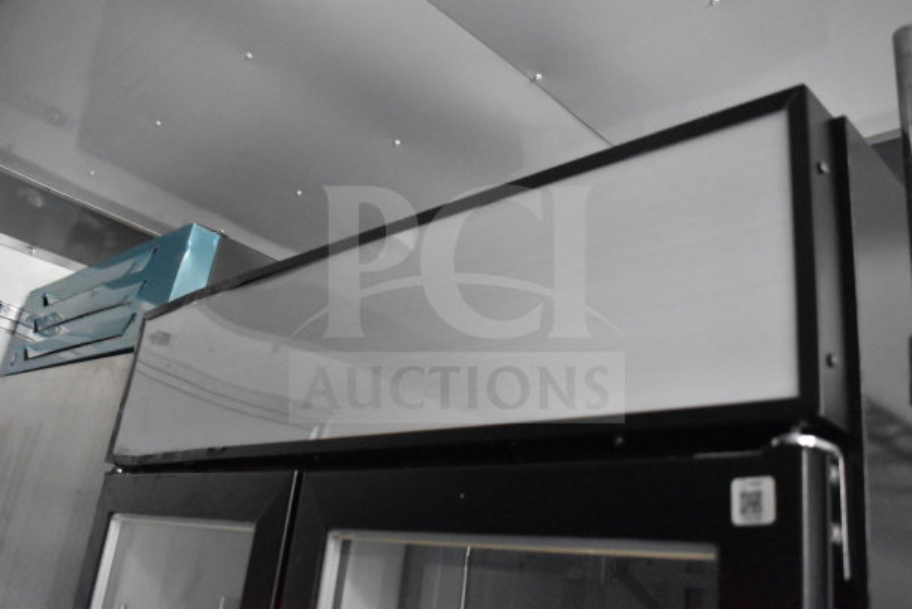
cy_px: 304
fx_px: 798
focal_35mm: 32
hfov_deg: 59.5
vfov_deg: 41.7
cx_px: 456
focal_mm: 21
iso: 8000
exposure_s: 1/30
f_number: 3.8
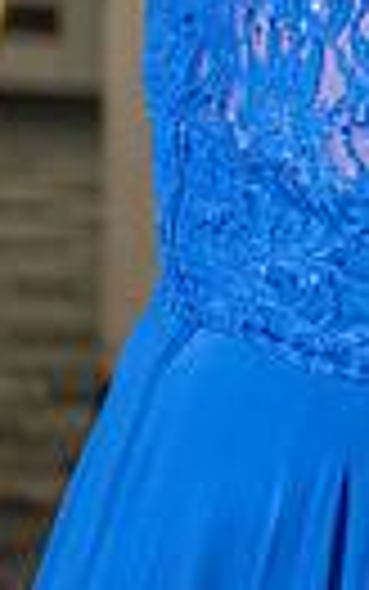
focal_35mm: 316
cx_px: 999
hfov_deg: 4.1
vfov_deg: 6.6
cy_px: -88
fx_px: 5079
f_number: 2.8
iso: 500
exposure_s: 1/250
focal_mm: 70
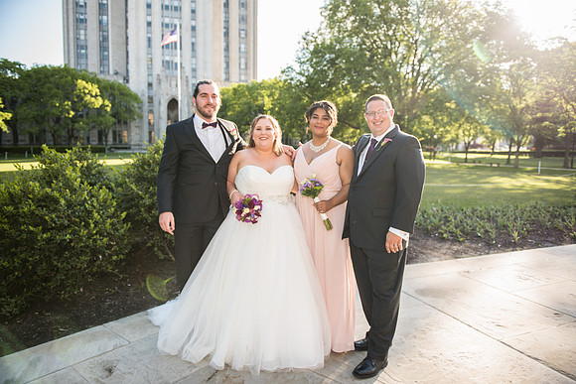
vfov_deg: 53.2
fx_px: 384
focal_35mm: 24
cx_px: 288
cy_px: 192
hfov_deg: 73.7
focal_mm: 24
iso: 100
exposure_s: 1/200
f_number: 2.8
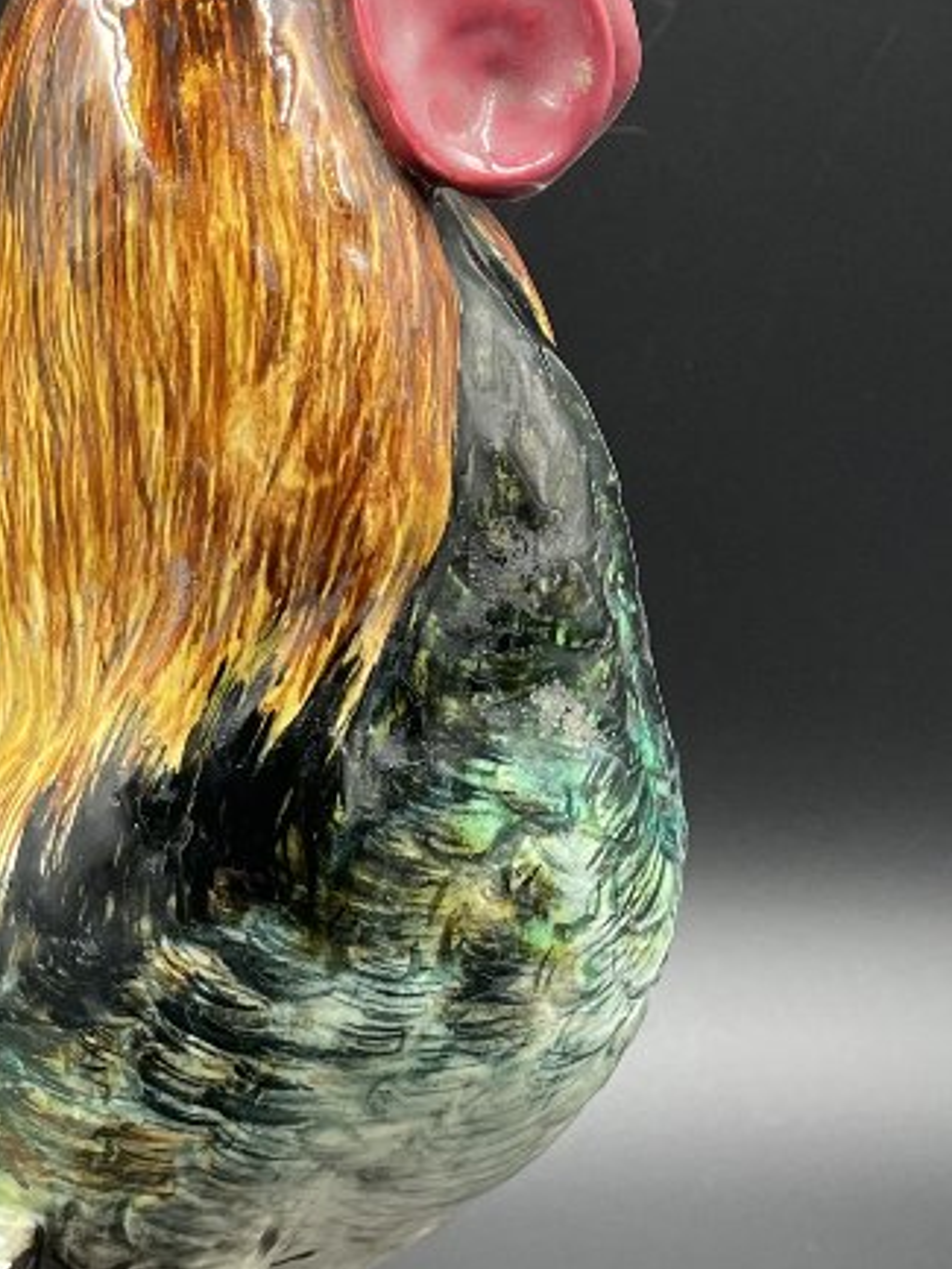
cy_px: 689
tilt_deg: -18.4
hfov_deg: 19.6
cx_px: -97
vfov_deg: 27.0
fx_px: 2639
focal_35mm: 72
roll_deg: +2.9
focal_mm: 5.1
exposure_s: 1/102
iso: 125
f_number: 1.6
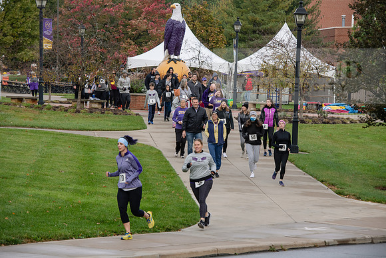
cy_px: 129
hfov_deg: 12.8
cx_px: 193
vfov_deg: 8.6
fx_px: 1716
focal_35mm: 160
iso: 640
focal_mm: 160
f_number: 6.3
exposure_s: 1/500
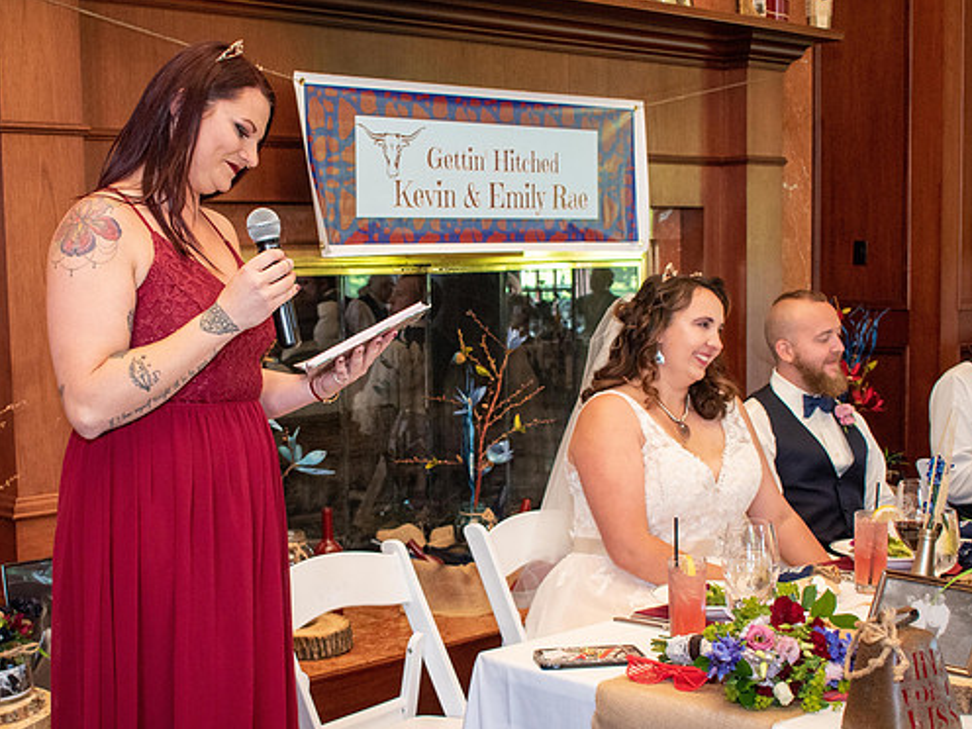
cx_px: 408
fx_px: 1488
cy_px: 435
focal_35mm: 53
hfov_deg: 36.1
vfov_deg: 27.5
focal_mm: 27
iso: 1600
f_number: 4
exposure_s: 1/60
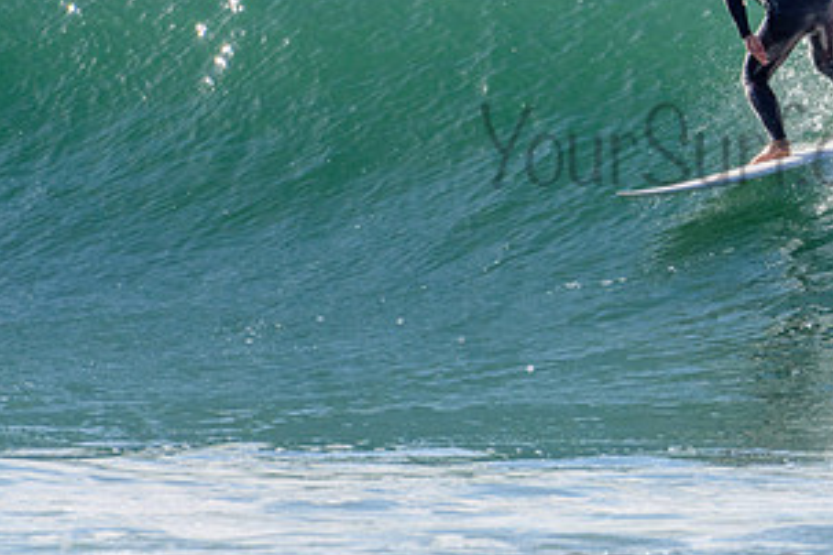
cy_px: 122
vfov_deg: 1.0
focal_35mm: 1438
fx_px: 33271
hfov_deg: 1.4
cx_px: 764
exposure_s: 1/2000
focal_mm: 500
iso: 320
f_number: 5.6
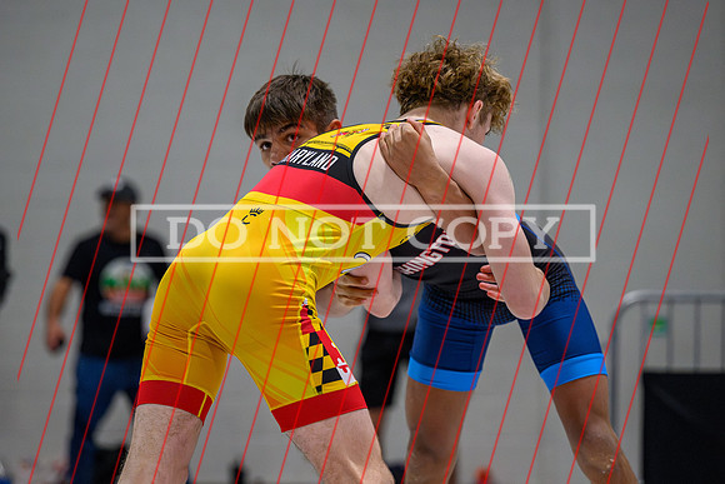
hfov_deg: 12.7
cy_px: 212
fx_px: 3246
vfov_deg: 8.5
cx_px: 337
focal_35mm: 161
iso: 5600
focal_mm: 130
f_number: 2.8
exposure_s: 1/640
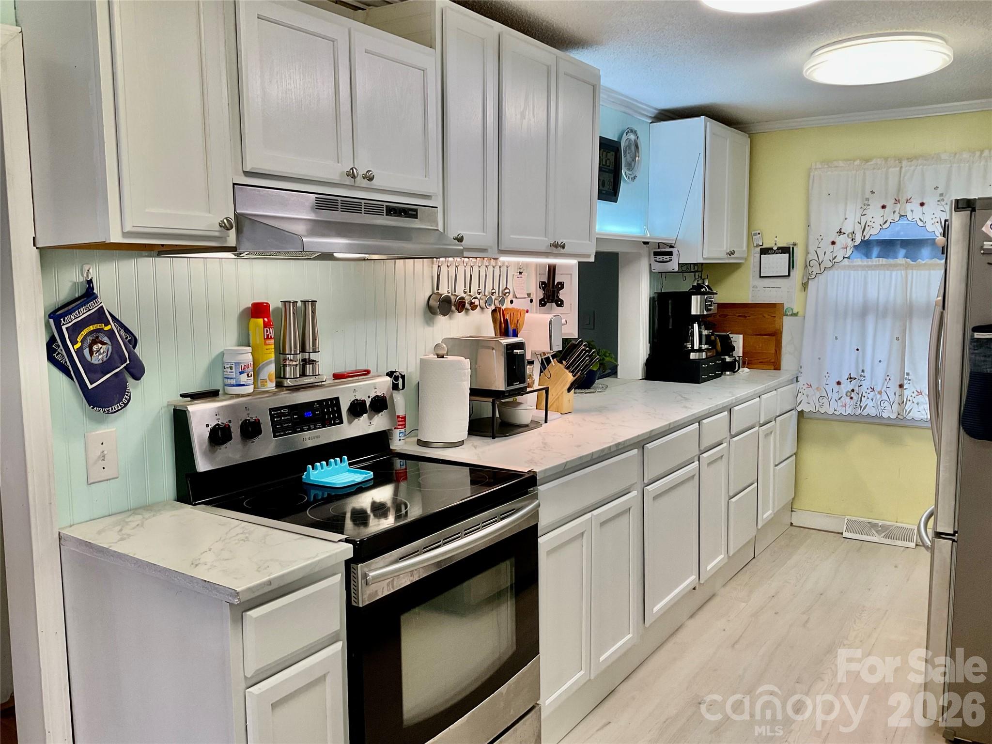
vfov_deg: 48.2
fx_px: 831
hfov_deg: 61.7
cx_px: 496
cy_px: 372
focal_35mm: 29
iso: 50
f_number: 1.8
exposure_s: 1/120
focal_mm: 3
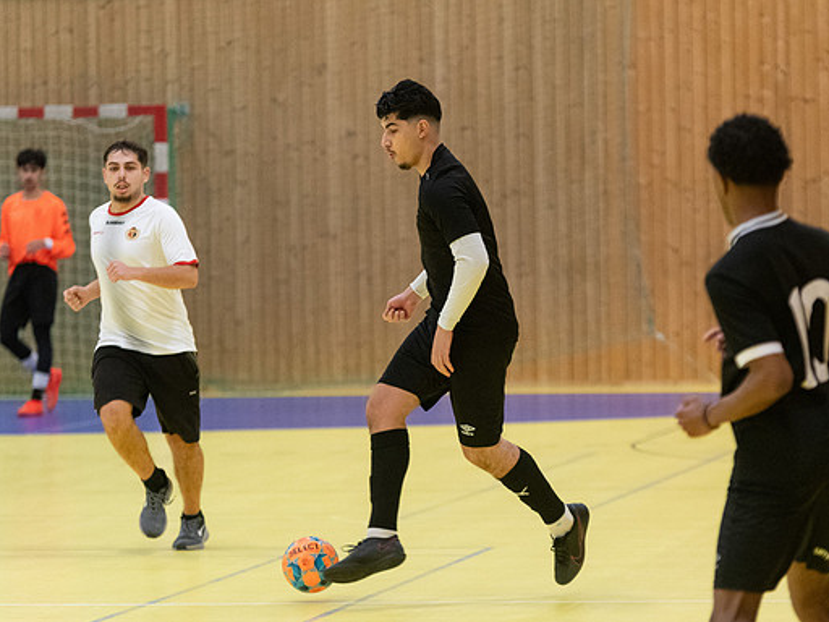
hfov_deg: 8.1
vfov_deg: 6.1
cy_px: 312
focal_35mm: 245
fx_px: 5867
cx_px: 429
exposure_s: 1/640
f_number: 3.2
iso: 5600
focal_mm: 150
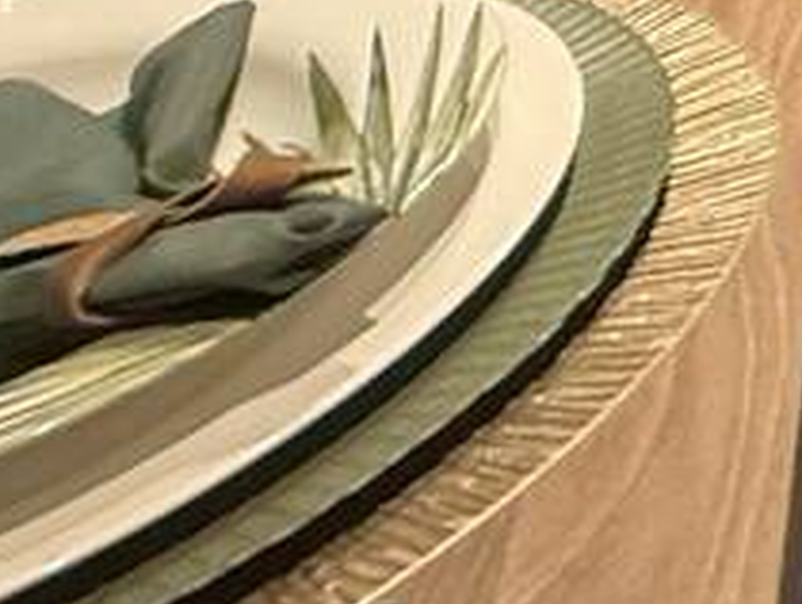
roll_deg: -5.1
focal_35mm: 96
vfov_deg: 11.9
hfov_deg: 10.8
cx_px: 2547
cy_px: -921
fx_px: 2227
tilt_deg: -12.3
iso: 320
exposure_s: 1/60
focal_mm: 2.22
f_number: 2.2
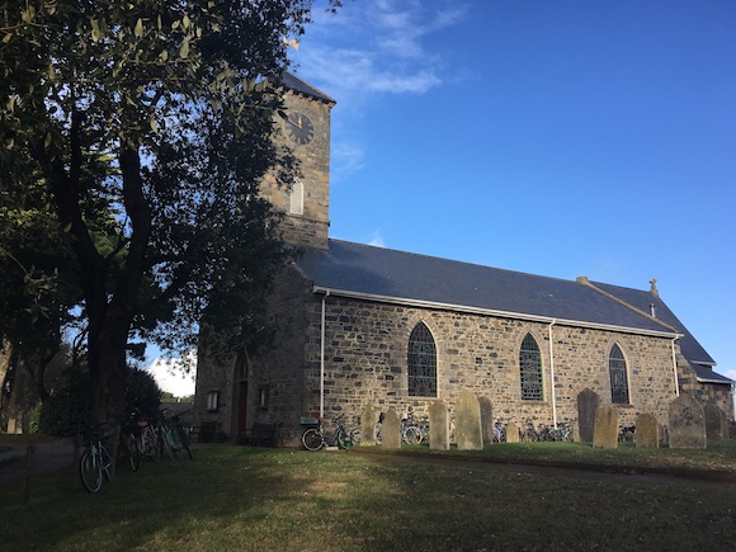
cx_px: 365
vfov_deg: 46.8
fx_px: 638
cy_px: 282
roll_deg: +0.7
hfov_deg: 60.0
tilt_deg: +12.0
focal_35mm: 30
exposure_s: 1/777
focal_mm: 4.15
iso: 25
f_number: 2.2
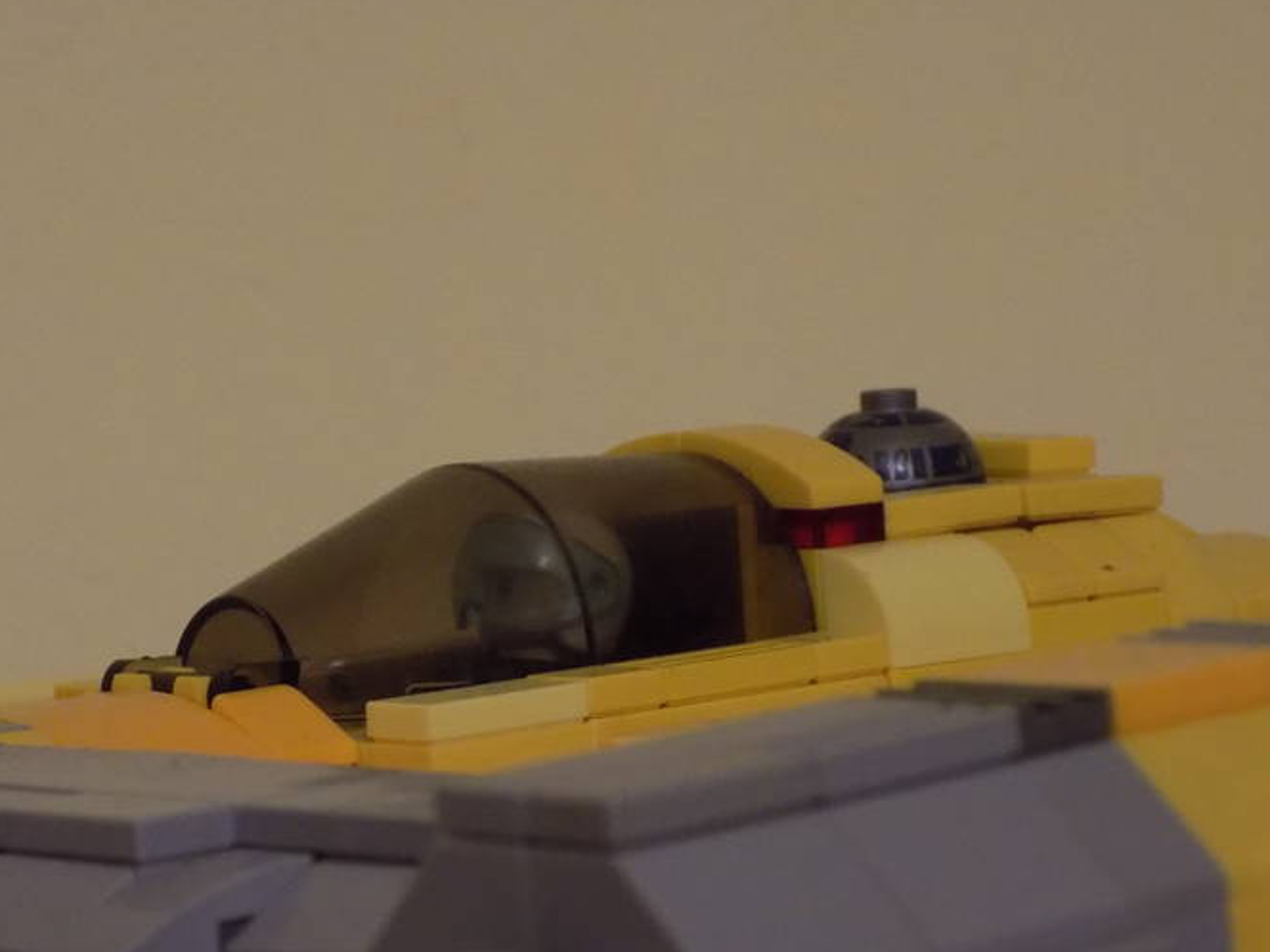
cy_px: 574
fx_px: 5320
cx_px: 425
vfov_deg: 10.2
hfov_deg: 13.6
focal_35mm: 145
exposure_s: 1/8
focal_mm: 19.1
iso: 400
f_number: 4.7
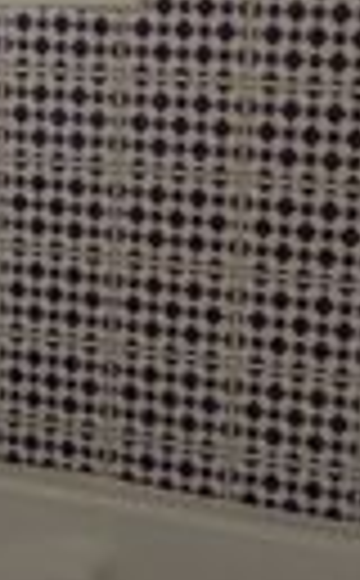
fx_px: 1942
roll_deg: +0.8
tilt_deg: -14.6
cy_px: 209
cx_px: -207
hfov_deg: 10.2
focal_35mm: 123
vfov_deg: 17.0
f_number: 2.4
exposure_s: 1/20
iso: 125
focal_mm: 4.28
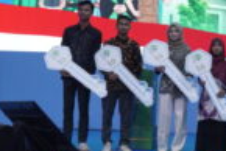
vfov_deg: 11.4
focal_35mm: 119
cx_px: 337
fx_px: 748
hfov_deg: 15.8
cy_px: -12
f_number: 2.8
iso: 1250
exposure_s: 1/250
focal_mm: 24
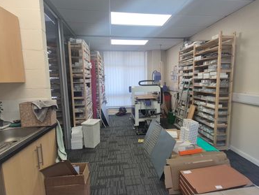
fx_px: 105
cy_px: 100
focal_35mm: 14
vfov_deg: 85.8
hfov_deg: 102.0
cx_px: 133
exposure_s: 1/100
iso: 80
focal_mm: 1.74
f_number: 2.2
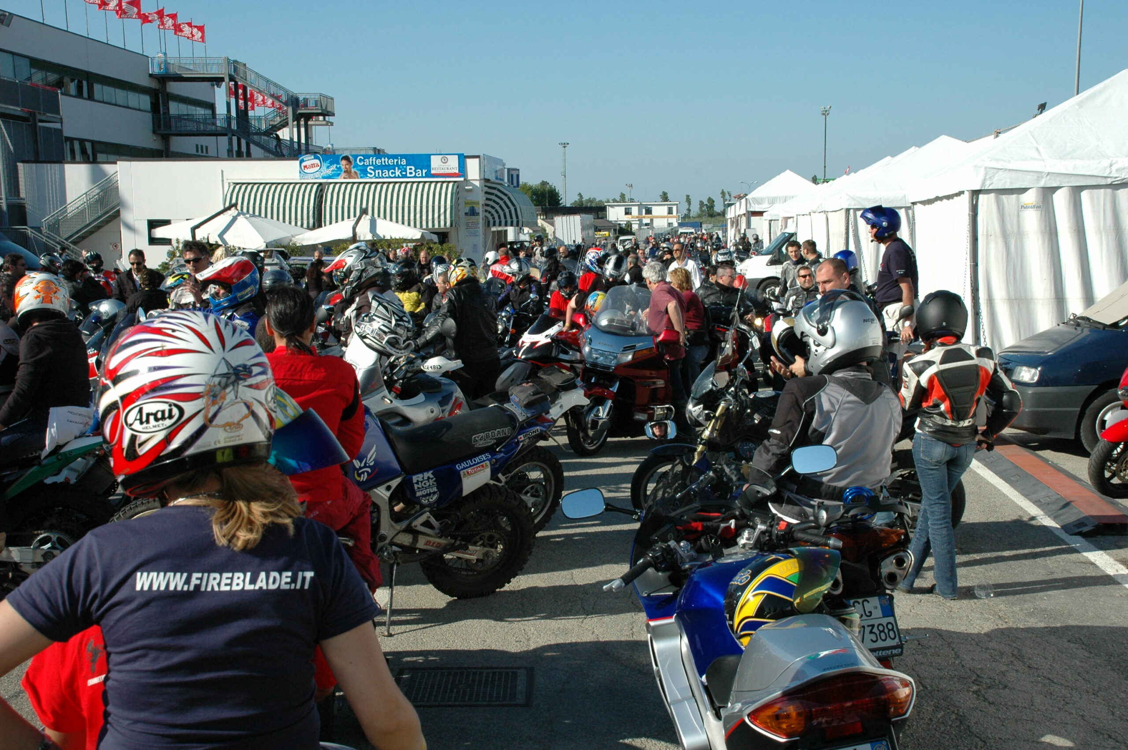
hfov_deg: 41.1
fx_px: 1503
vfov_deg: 28.0
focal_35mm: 48
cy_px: 375
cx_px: 564
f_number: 10
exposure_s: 1/400
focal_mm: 32
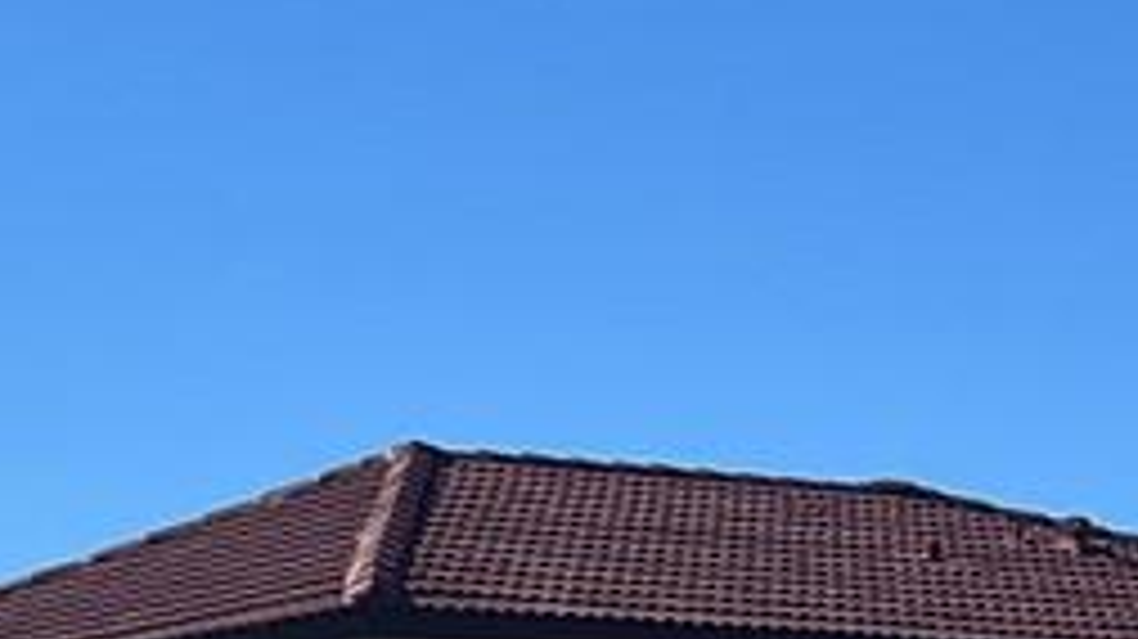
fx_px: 5399
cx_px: -940
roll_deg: -0.4
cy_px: 1305
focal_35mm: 179
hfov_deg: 11.2
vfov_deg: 6.6
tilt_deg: -0.5
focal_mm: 5.7
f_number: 1.5
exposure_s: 1/6211
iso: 50
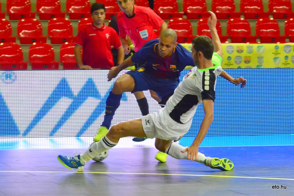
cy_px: 98
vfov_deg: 5.9
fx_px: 1898
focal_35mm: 232
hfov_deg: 8.9
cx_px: 147
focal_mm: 155
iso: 6400
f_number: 6.3
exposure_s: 1/400
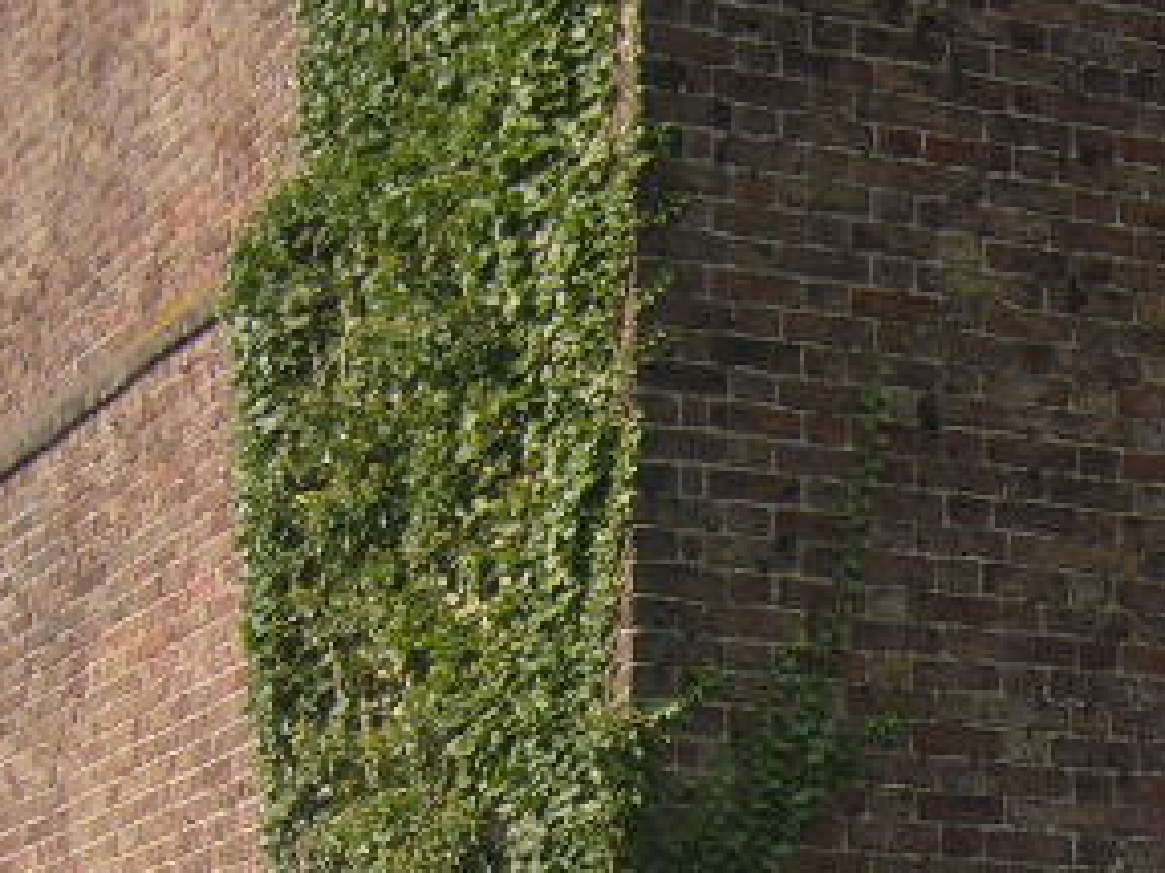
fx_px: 4205
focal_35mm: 125
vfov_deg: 11.3
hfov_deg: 15.1
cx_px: 1449
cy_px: 1360
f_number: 7.1
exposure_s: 1/180
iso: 80
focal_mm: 7.4
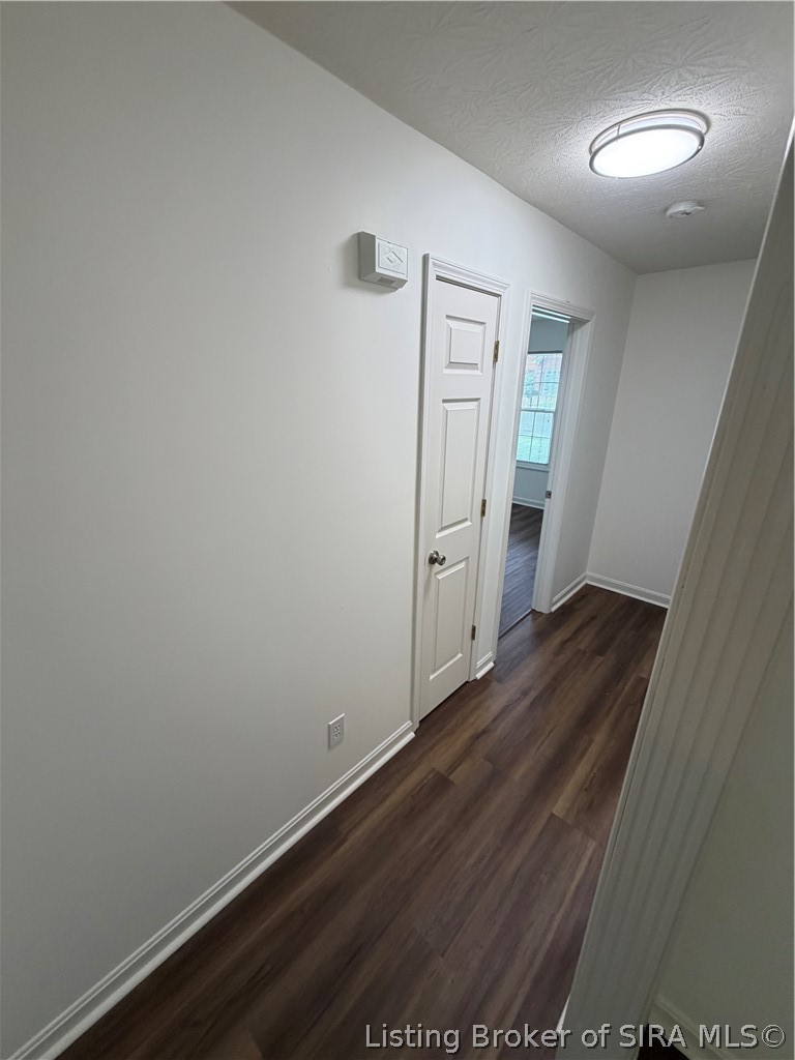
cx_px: 398
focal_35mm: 14
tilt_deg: -20.1
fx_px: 429
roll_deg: -1.0
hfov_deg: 85.7
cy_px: 530
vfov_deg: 102.1
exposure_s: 1/120
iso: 200
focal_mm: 2.22
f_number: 2.2
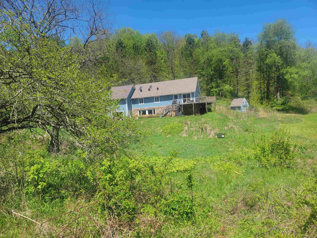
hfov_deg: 71.6
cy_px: 119
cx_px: 158
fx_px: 220
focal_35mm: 24
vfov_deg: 56.8
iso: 16
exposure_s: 1/788
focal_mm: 6.7
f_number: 1.8
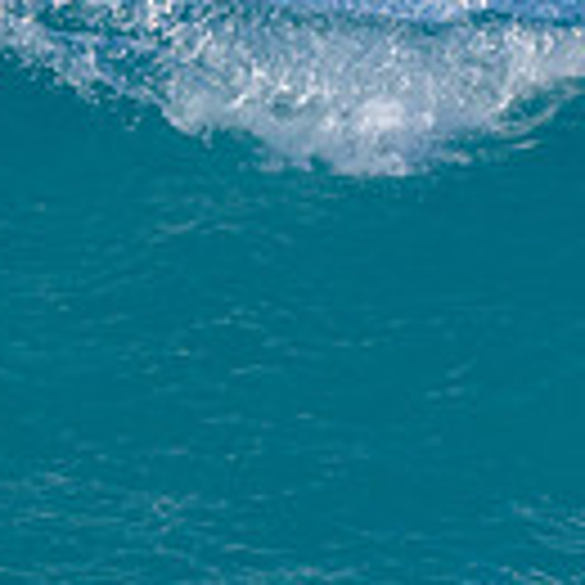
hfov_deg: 0.8
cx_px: -312
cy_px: 593
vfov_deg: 0.8
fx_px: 44549
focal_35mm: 2330
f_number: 5.6
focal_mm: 500
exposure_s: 1/2000
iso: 180
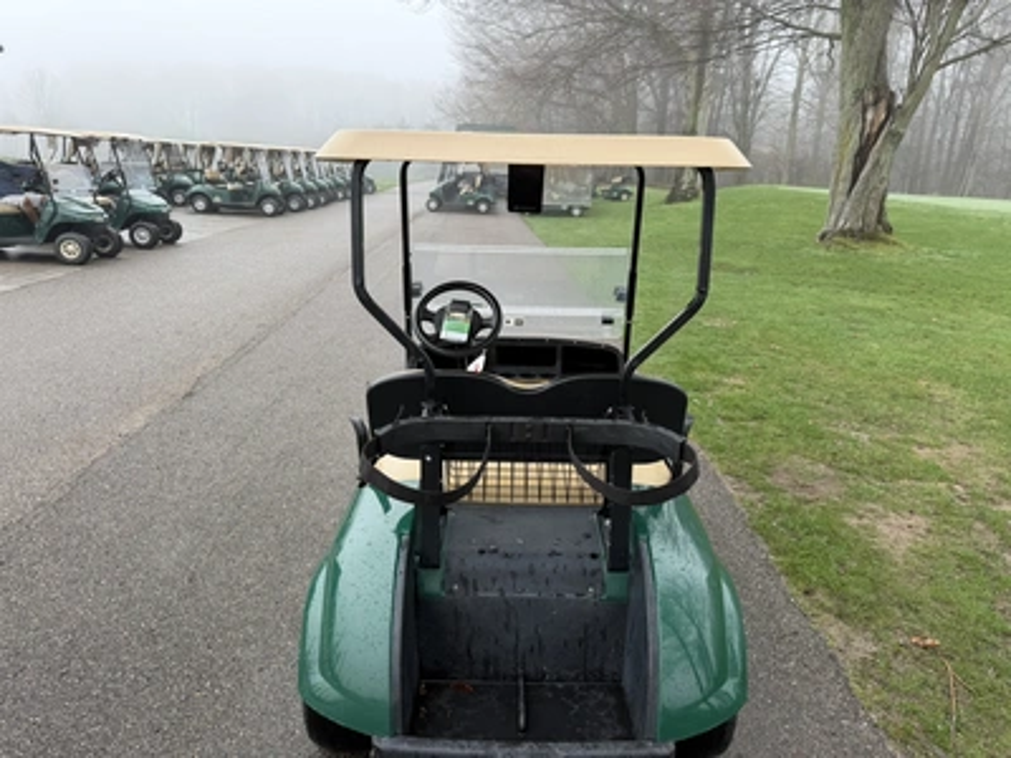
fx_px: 701
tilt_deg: -10.3
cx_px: 506
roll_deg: -1.7
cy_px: 379
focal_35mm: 24
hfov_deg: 71.6
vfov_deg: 56.8
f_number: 1.78
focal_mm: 6.76
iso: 80
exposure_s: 1/567
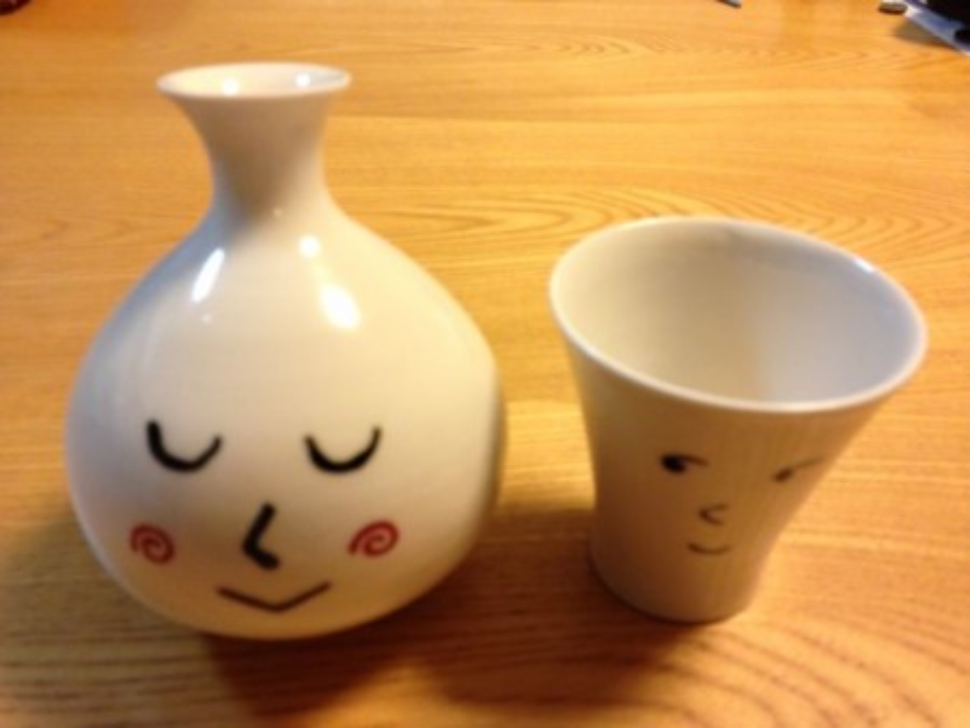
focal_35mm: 33
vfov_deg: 43.0
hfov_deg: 55.3
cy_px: 364
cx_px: 485
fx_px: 925
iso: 160
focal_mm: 4.13
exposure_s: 1/20
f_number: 2.4
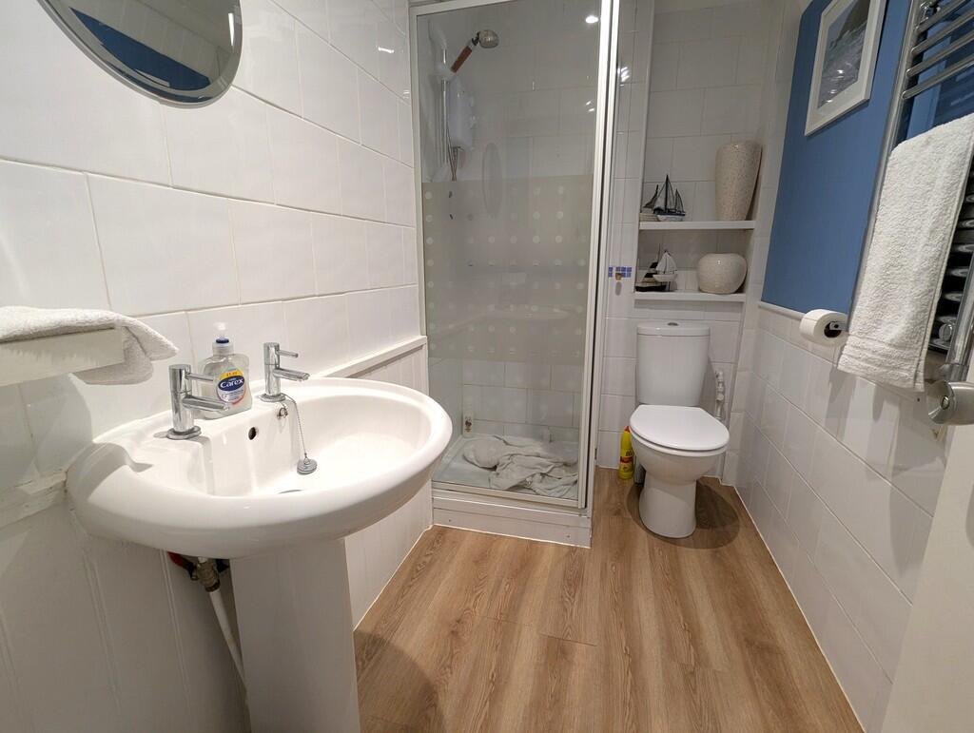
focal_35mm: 16
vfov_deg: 78.2
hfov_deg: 94.4
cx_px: 487
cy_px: 366
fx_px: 451
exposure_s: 1/25
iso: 82
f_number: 2.2
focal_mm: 2.35
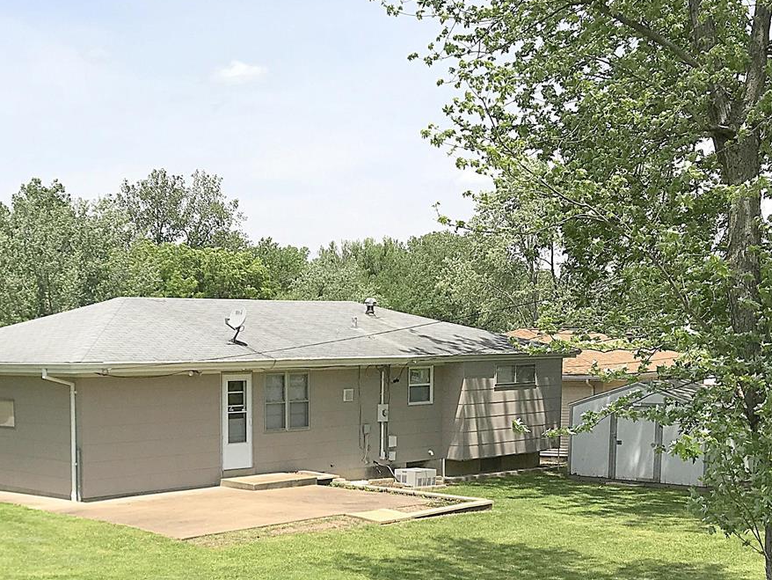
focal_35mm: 51
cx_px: 196
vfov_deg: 27.7
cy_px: 503
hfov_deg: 36.6
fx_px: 1138
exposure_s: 1/2907
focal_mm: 3.99
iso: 20
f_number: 1.8
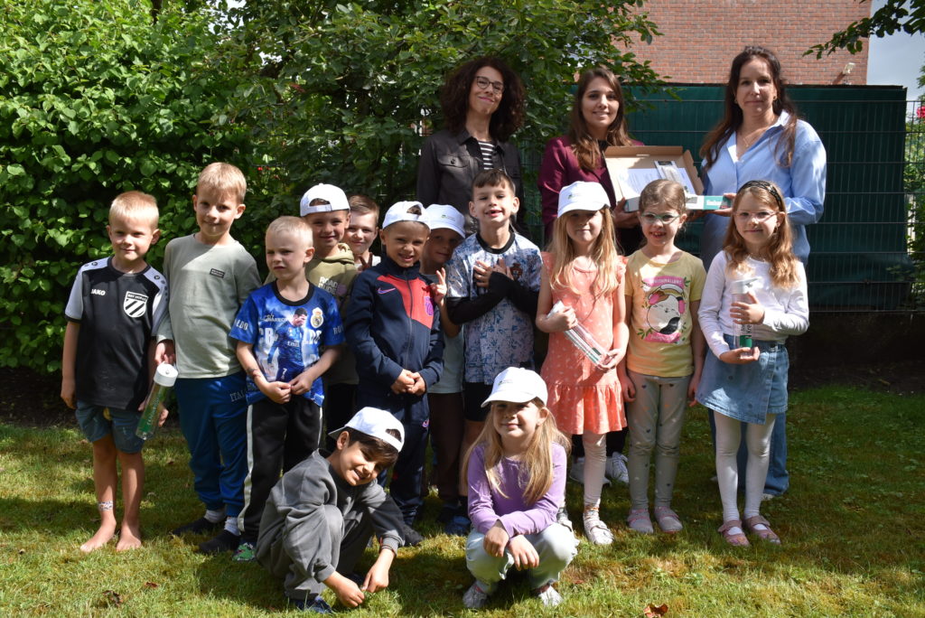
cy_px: 309
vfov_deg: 43.7
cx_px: 462
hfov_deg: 61.9
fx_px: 771
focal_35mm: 30
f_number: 9
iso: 200
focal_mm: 20
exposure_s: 1/320
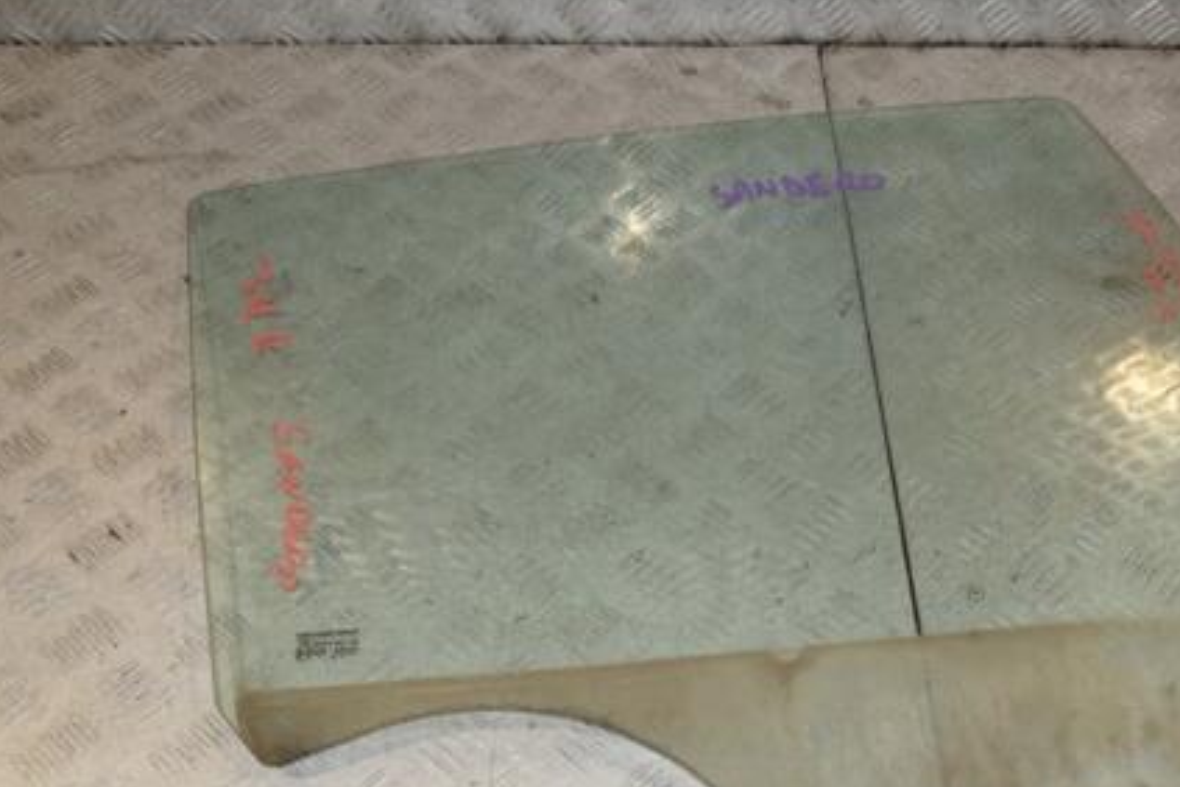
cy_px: 525
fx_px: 1465
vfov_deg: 29.8
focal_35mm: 45
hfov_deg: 43.3
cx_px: 776
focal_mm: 21
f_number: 10
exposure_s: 1/200
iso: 800
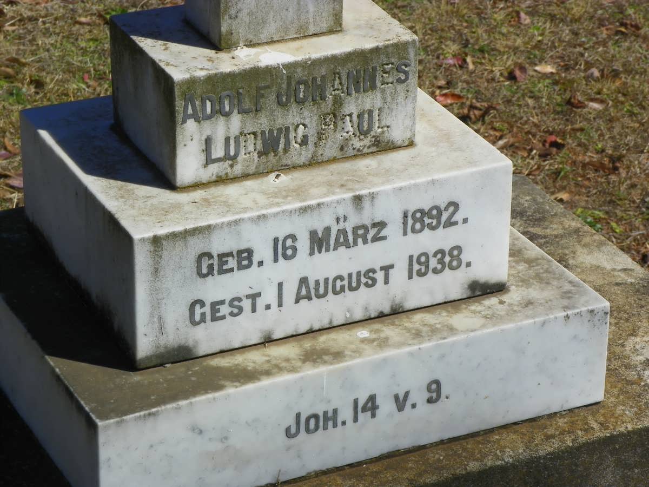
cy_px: 244
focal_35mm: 123
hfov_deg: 16.0
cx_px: 324
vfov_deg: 12.0
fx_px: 2306
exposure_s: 1/400
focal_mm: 21.9
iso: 64
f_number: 5.6
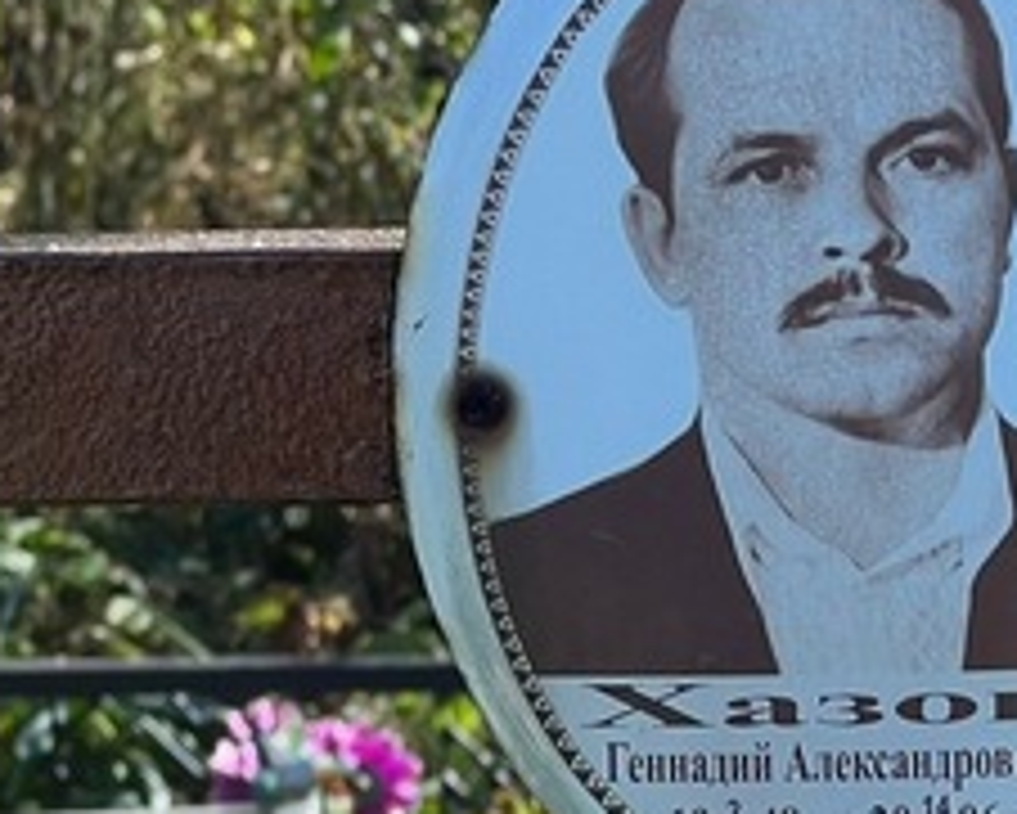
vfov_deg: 5.8
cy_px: 382
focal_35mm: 266
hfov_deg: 7.2
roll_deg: +0.8
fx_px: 8010
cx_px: 878
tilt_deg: -8.1
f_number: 2.8
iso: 32
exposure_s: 1/194
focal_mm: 9
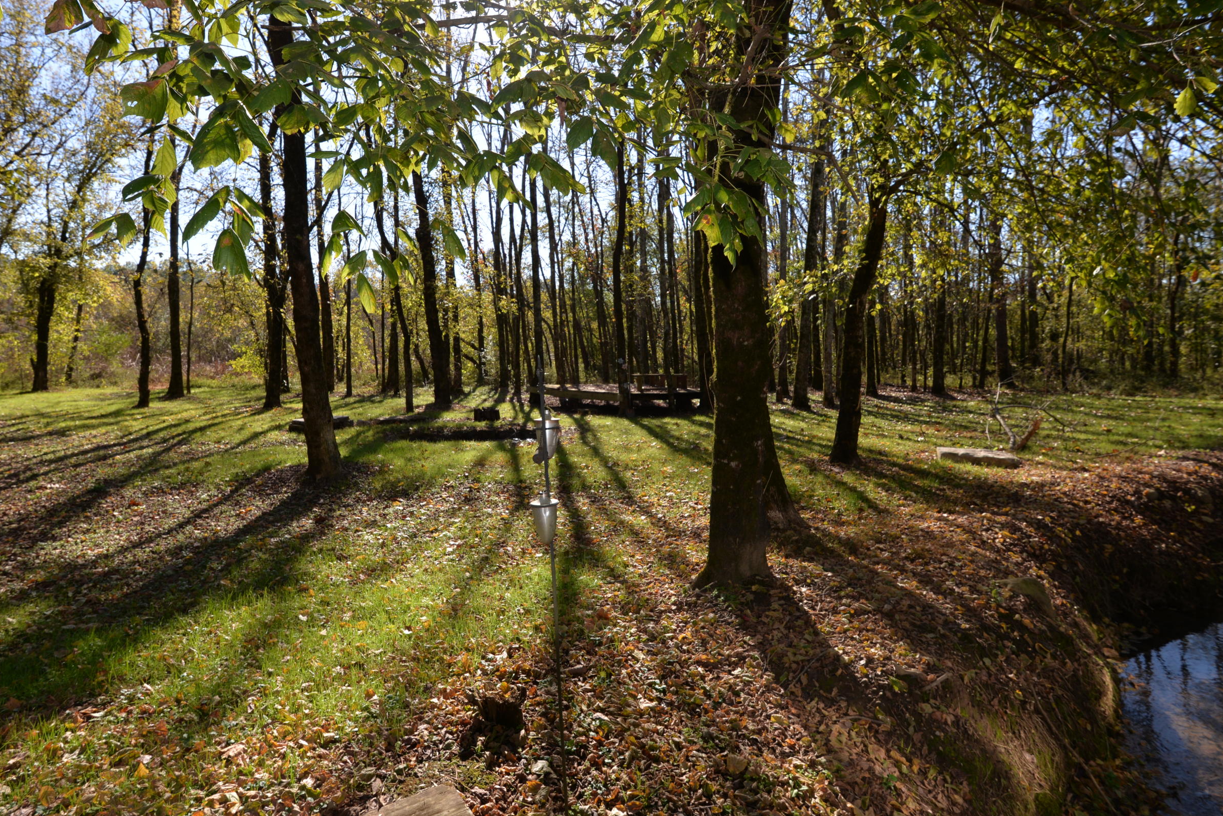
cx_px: 578
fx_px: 680
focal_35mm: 20
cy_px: 361
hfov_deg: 83.9
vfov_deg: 61.8
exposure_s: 1/200
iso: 100
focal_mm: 16
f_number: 7.1
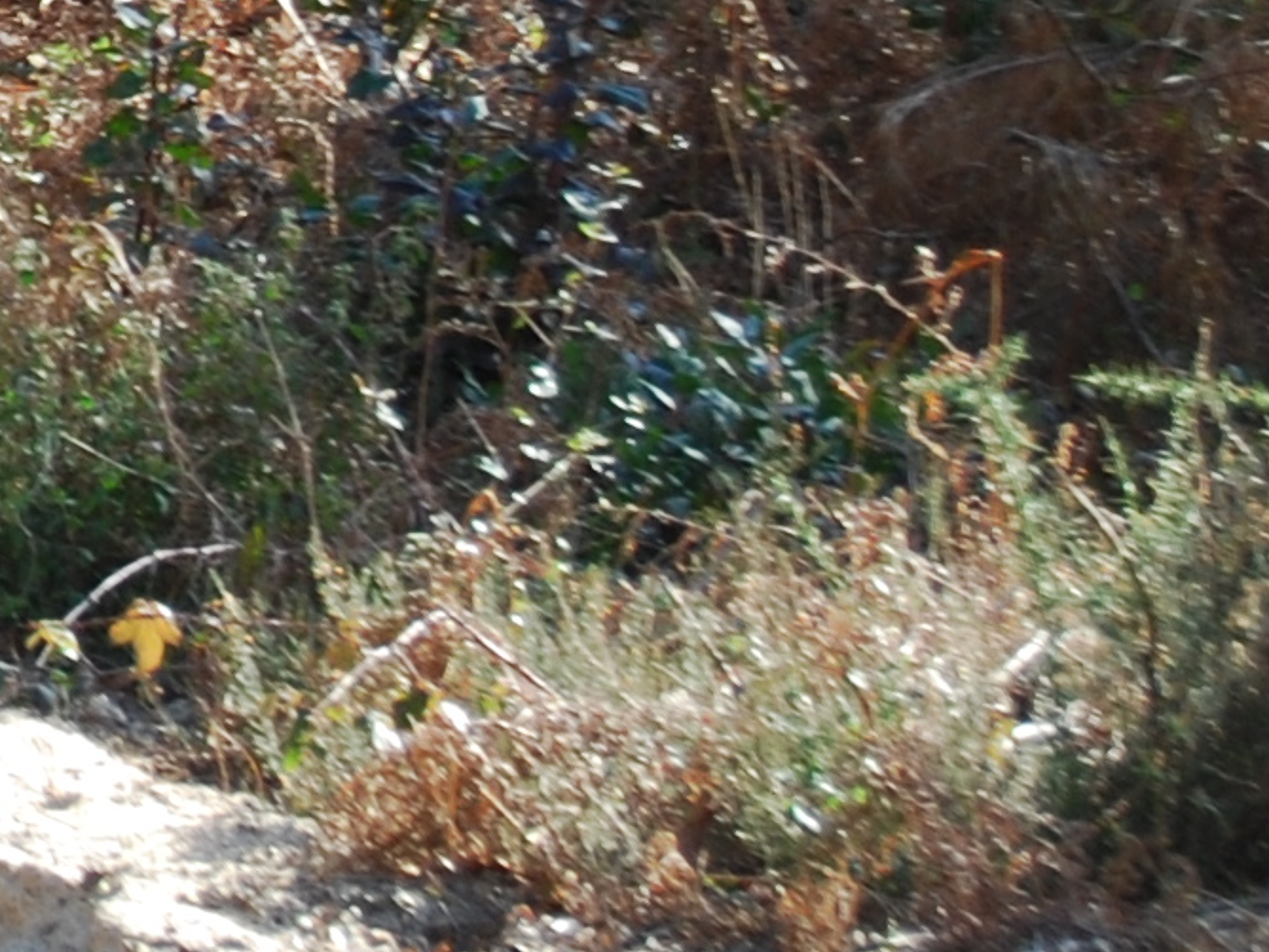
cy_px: -705
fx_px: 16859
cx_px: -1406
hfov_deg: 4.2
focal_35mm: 460
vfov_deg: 3.2
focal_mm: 55
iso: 160
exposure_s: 1/125
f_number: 5.6
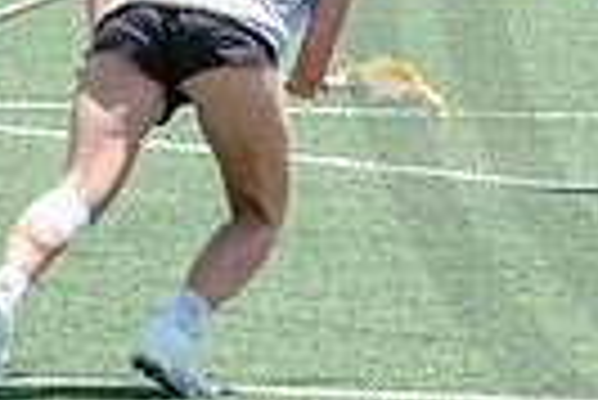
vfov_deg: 1.6
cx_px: 1120
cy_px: -128
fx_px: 14501
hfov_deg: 2.4
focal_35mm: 872
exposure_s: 1/1600
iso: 400
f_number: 5
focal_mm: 200
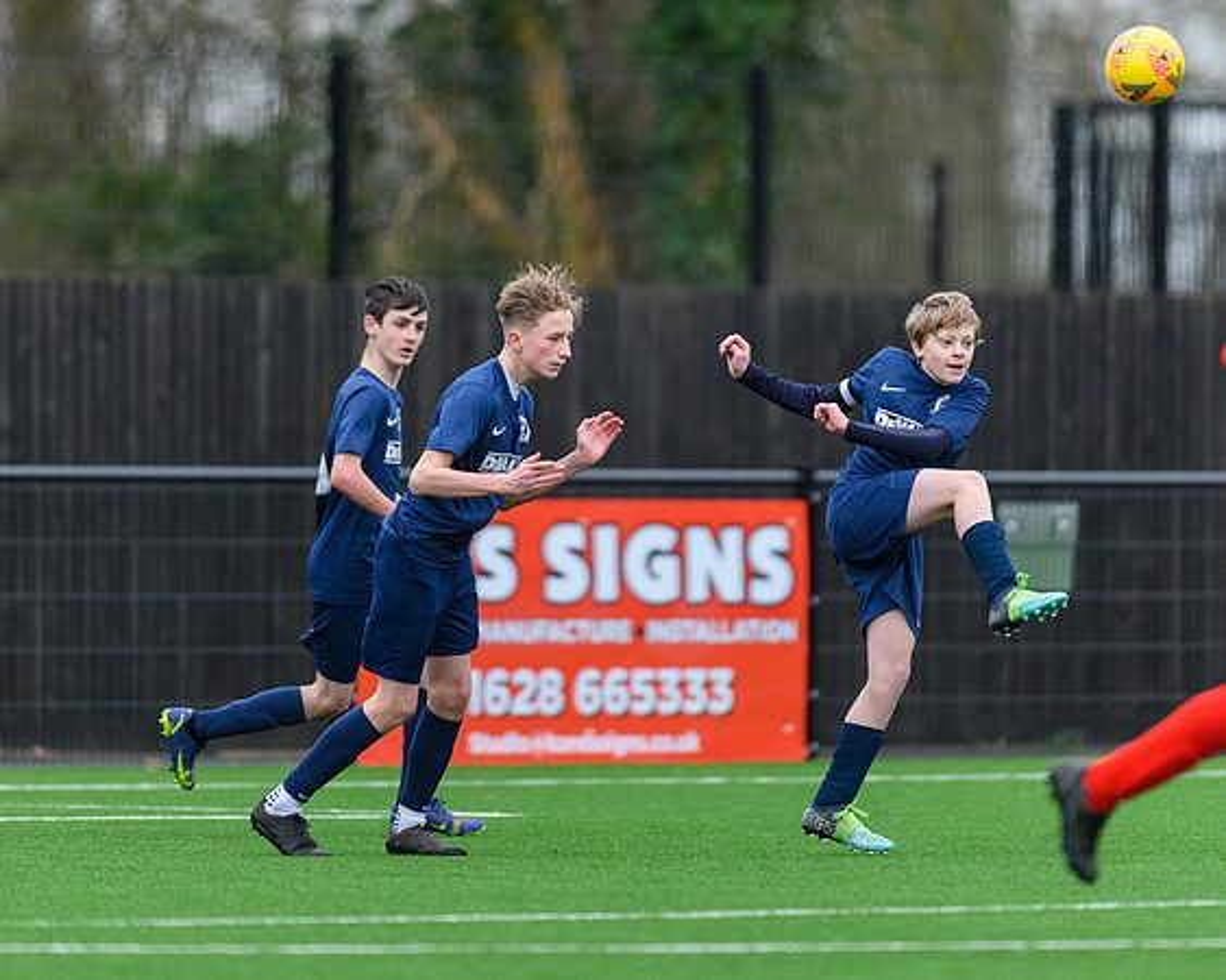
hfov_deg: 3.7
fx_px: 19144
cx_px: 646
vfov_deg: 2.9
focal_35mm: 528
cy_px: 497
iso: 5000
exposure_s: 1/2000
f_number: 2.8
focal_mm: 400
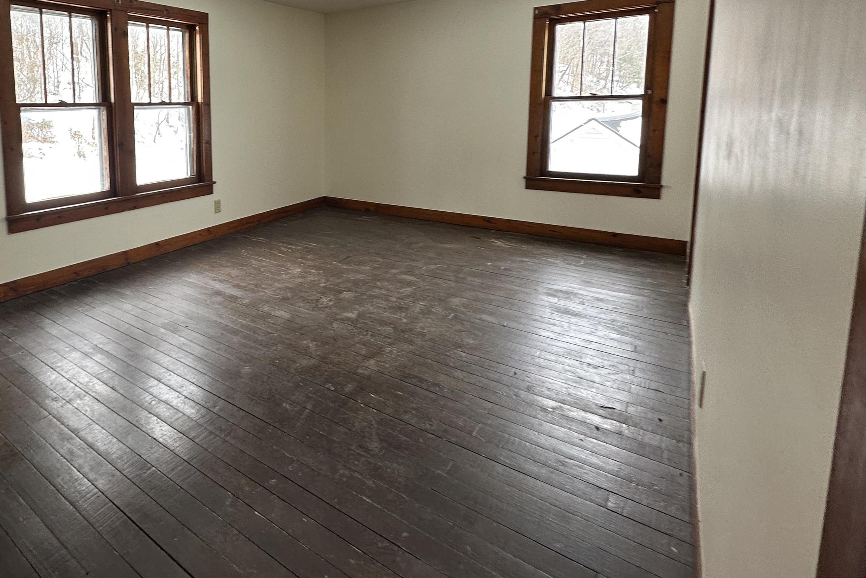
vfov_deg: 57.2
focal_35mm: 21
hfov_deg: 76.7
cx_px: 244
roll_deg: +0.5
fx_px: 505
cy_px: 162
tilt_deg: -8.5
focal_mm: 2.22
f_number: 2.2
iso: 80
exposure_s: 1/99
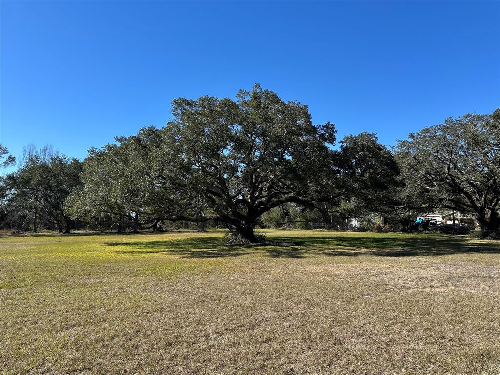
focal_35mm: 24
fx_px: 347
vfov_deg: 56.8
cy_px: 188
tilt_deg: +6.1
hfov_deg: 71.6
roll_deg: -0.2
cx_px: 250
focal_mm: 6.86
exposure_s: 1/2882
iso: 80
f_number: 1.78
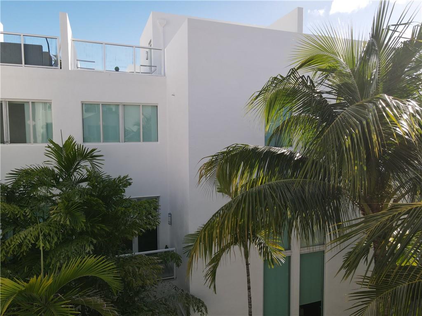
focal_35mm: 24
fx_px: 293
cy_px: 158
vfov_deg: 56.8
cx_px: 211
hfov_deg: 71.6
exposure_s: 1/240
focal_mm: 4.5
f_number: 2.8
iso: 100
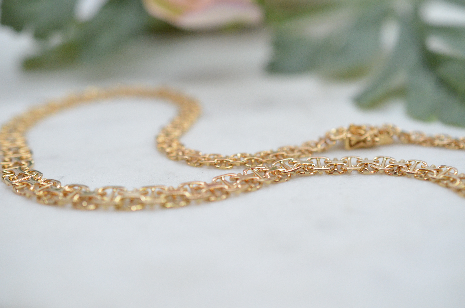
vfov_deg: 22.5
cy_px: 154
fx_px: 773
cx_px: 232
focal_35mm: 60
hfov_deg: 33.5
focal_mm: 40
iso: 2500
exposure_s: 1/2000
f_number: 4
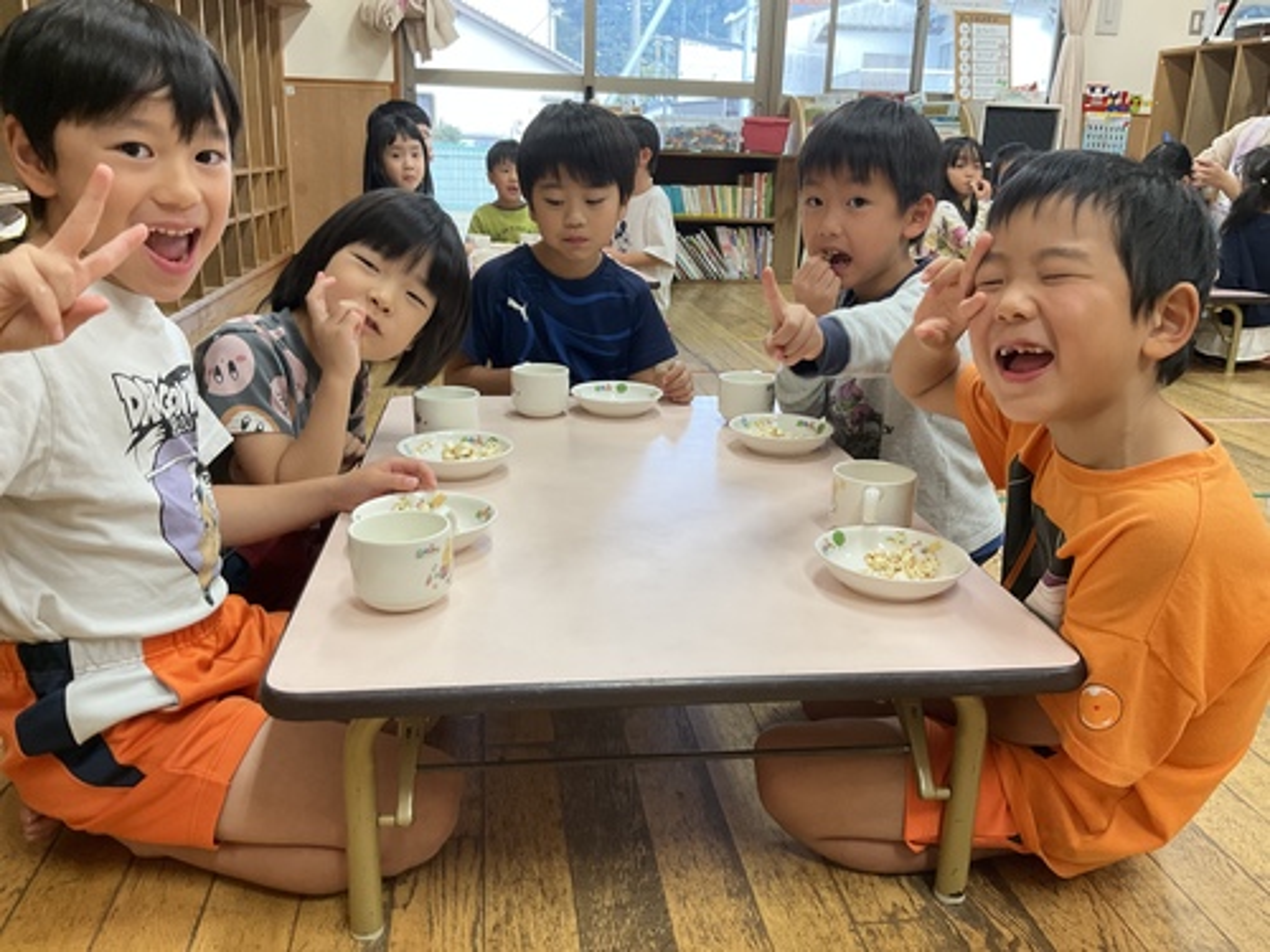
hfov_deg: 61.7
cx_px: 635
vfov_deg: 48.2
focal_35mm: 29
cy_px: 476
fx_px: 1064
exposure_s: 1/60
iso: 64
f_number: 1.8
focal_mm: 3
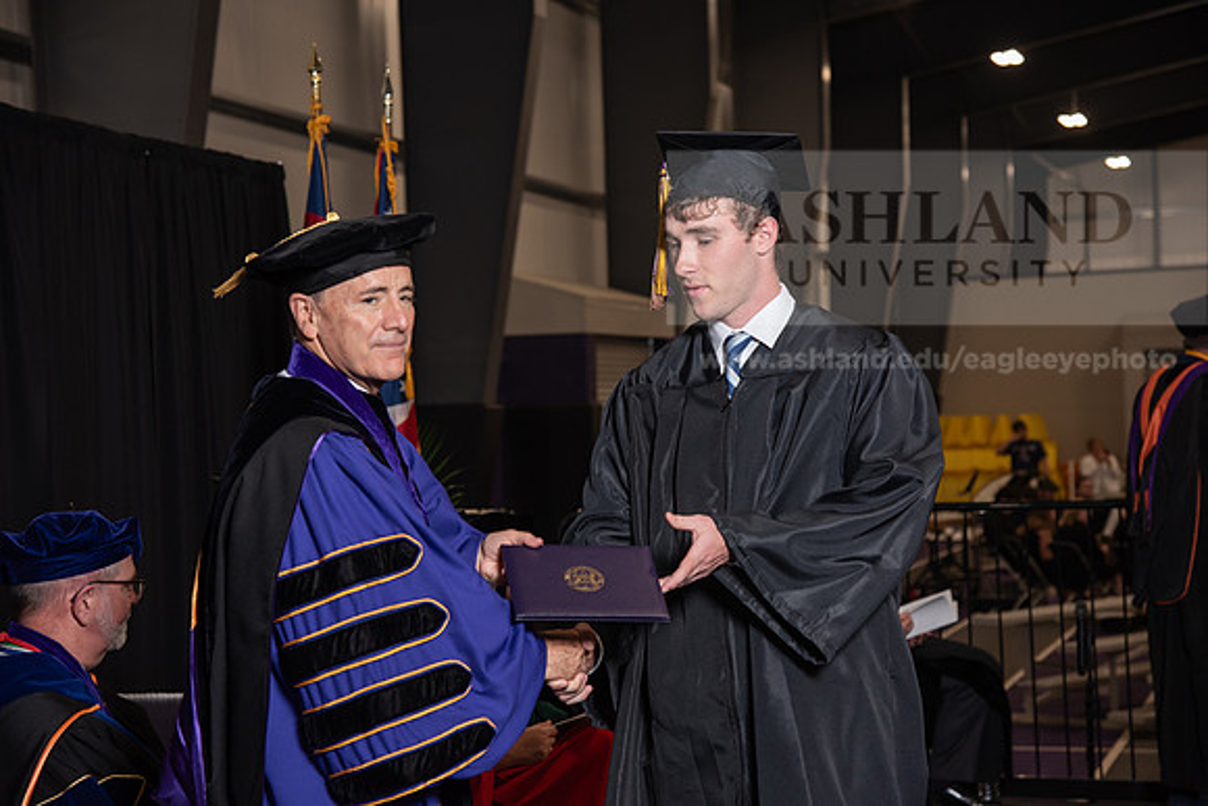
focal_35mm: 78
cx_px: 604
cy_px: 403
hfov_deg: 26.0
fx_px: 2618
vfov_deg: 17.5
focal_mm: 78
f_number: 5
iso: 1000
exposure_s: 1/200
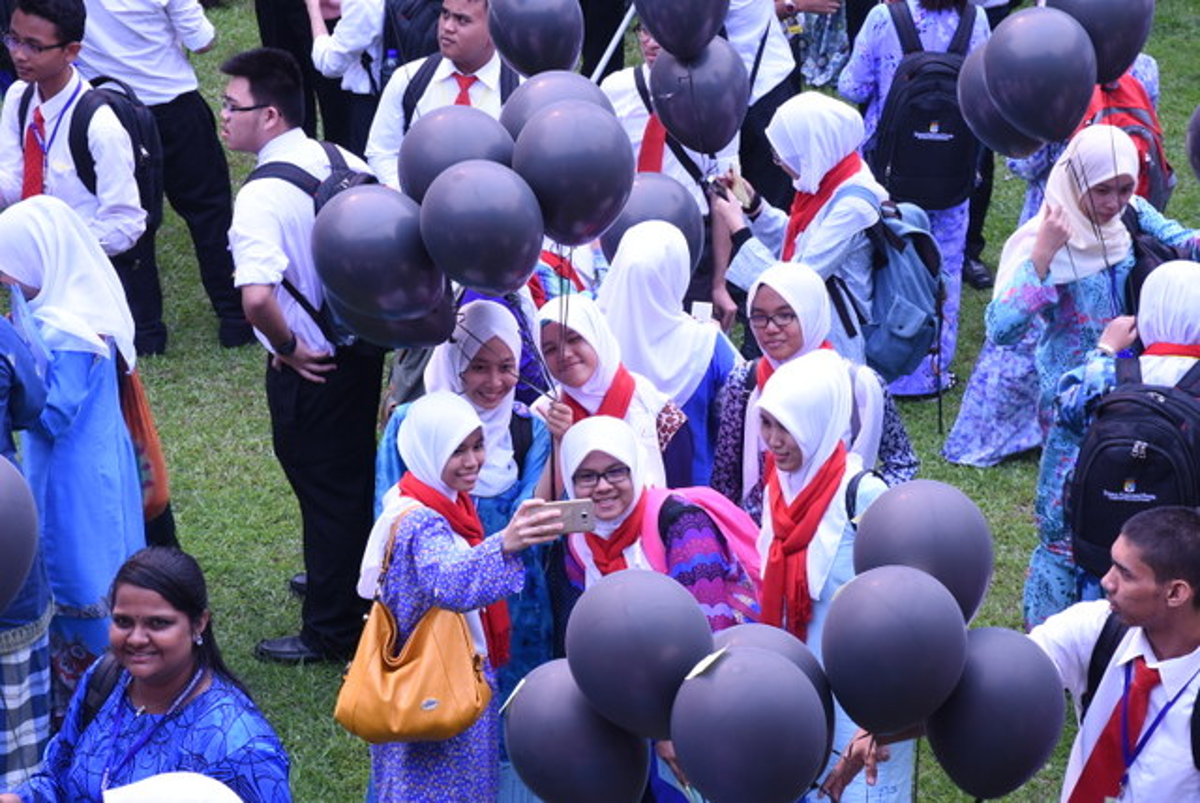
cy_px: 402
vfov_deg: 12.2
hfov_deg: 18.2
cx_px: 600
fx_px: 3753
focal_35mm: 112
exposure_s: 1/160
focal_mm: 75
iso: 400
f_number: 10
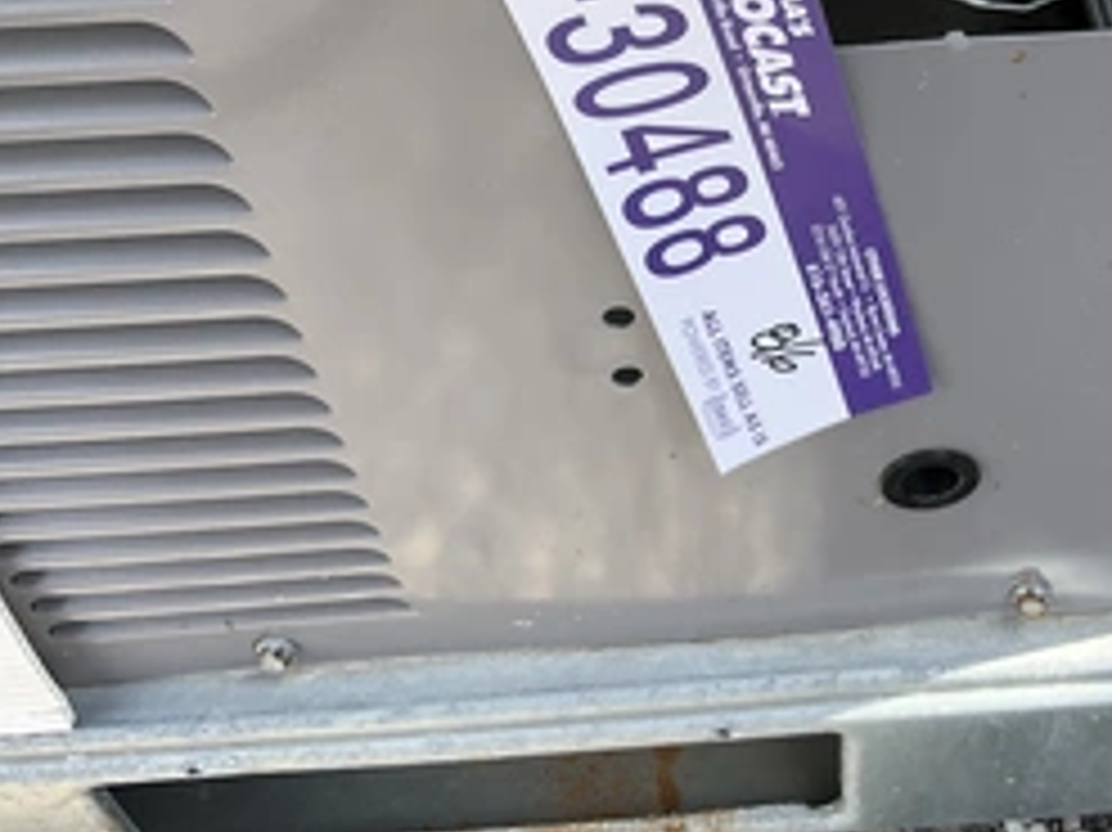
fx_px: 1509
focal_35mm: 47
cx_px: 810
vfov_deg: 30.1
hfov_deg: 39.5
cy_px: 162
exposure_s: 1/432
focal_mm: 3
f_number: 1.8
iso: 25
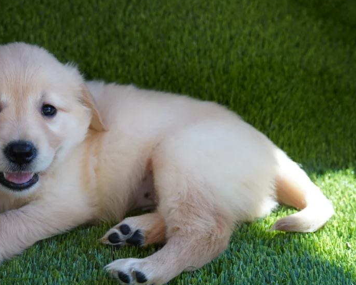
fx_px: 639
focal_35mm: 61
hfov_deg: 30.8
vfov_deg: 25.1
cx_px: 109
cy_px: 136
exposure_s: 1/160
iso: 400
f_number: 4
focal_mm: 29
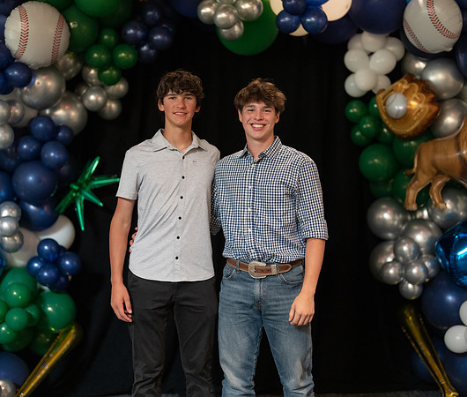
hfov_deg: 31.5
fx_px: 828
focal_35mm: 58
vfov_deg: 26.9
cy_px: 198
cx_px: 235
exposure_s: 1/320
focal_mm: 50
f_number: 1.2
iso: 1600
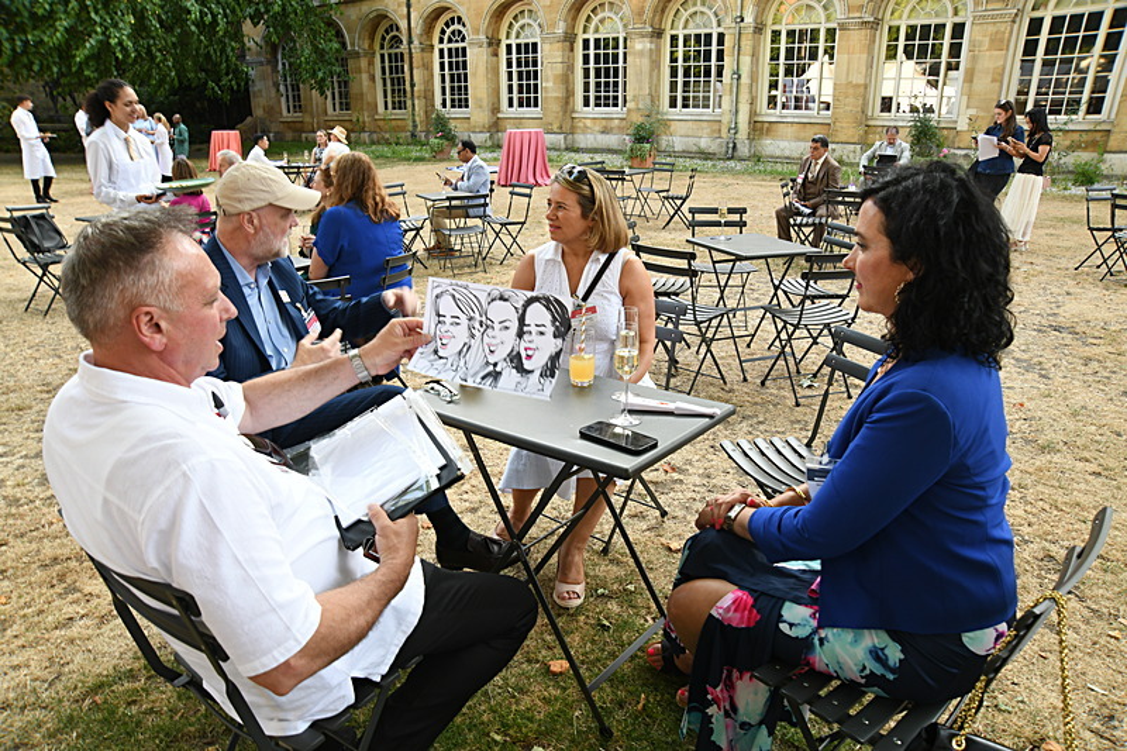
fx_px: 751
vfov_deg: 53.1
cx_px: 564
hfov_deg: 73.8
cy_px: 376
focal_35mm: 24
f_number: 8
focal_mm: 24
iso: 400
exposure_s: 1/40
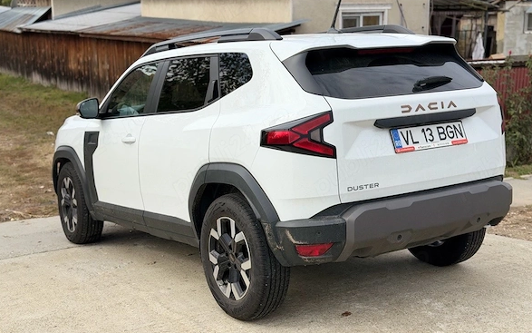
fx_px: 754
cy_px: 156
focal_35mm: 52
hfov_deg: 38.9
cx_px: 266
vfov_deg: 24.9
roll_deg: +1.1
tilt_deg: -10.2
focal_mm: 6.76
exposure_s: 1/3534
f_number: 1.78
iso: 64
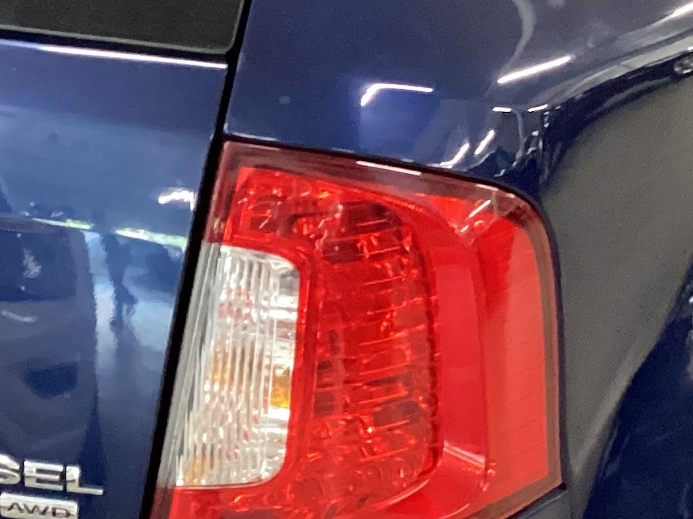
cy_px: 191
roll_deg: +1.5
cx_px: 20
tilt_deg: -18.8
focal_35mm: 116
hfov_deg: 16.7
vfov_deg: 12.8
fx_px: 2322
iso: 500
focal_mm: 3.3
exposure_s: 1/30
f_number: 2.4
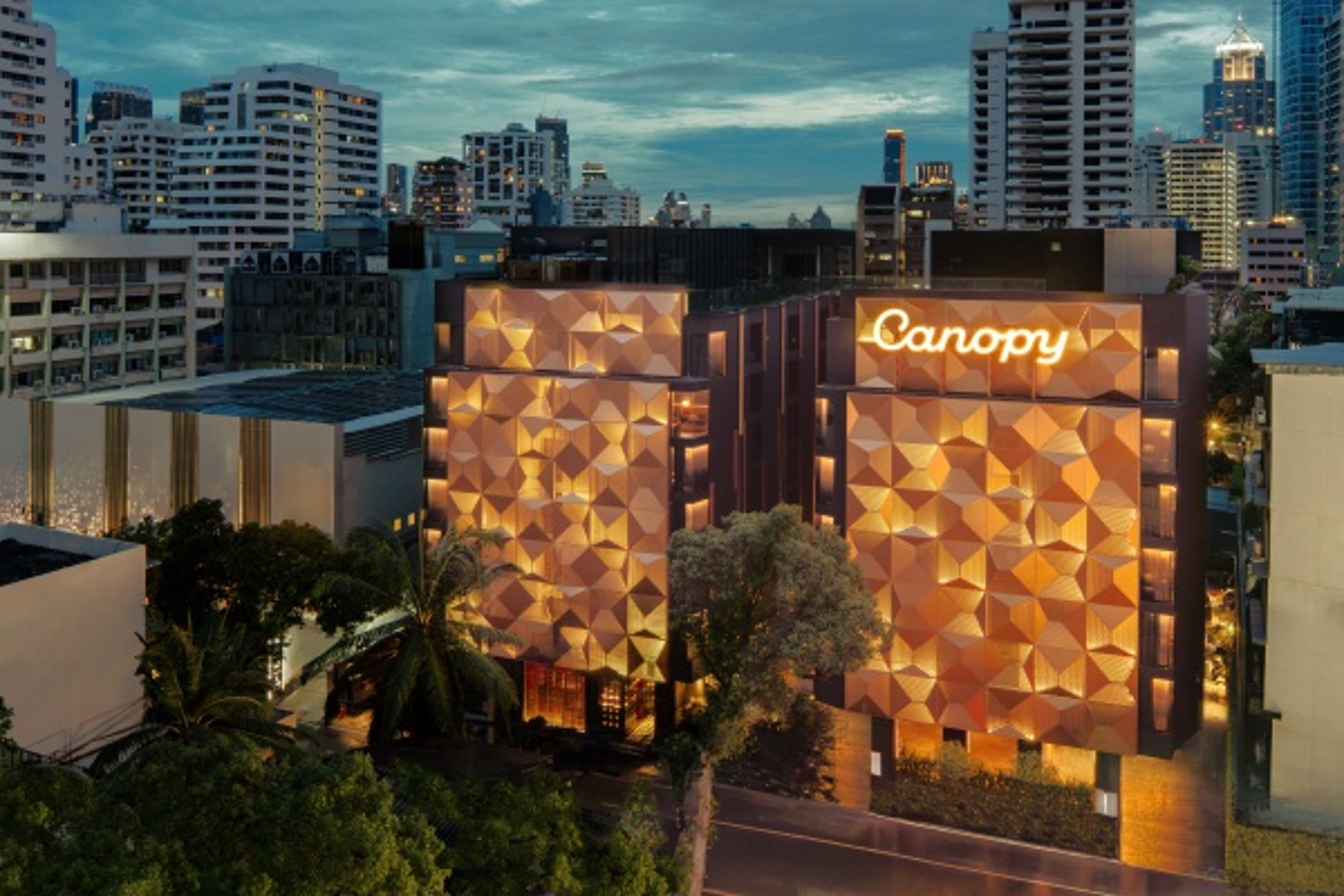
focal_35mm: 17
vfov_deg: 70.4
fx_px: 635
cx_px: 672
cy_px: 448
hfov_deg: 93.3
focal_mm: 17
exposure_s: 2
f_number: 8
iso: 100
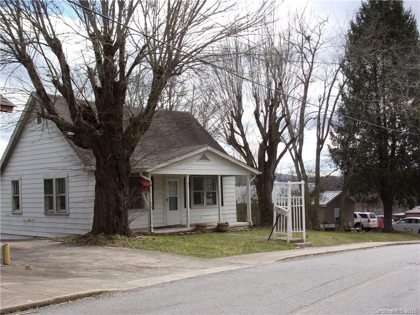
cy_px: 158
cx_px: 210
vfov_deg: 36.8
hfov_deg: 47.9
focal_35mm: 39
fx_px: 473
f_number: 3.9
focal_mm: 7
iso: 80
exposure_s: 1/400
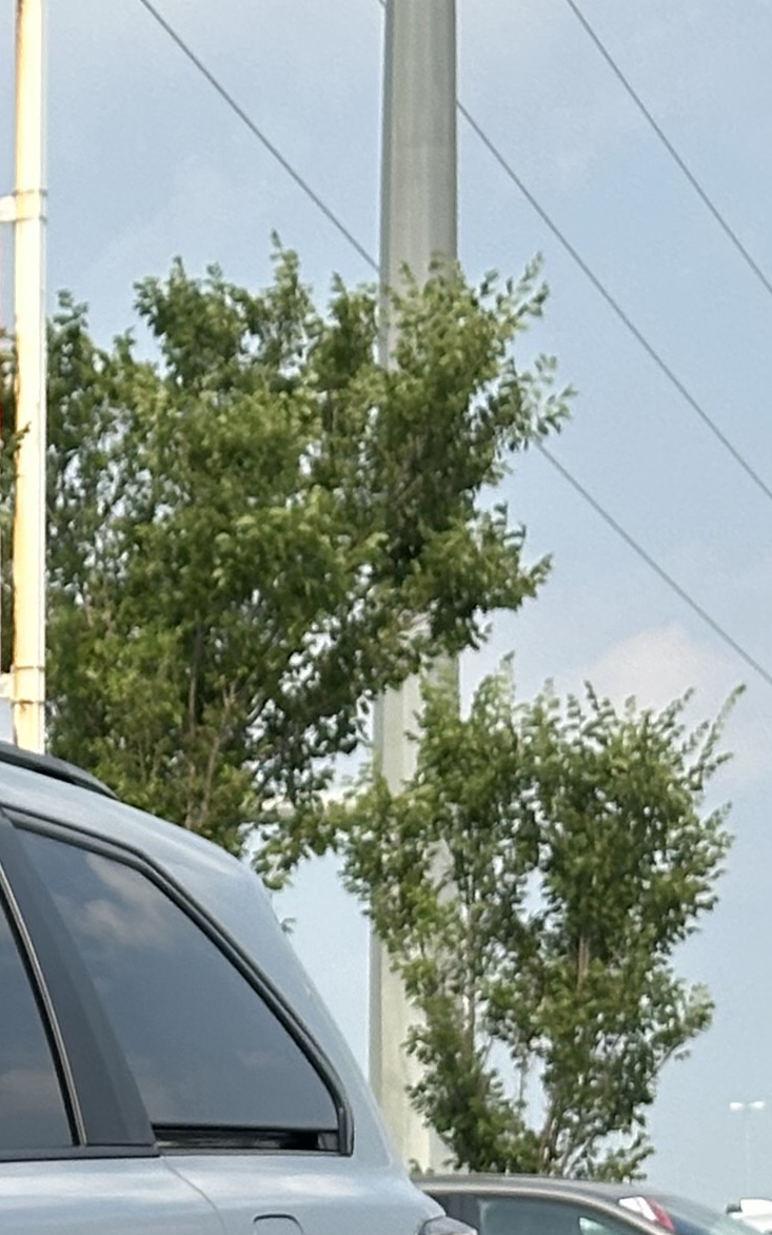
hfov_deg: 6.9
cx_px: -1299
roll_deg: +0.3
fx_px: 5888
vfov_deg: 11.8
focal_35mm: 175
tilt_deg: +1.6
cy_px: 1364
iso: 64
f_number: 1.78
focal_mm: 6.86
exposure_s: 1/3058
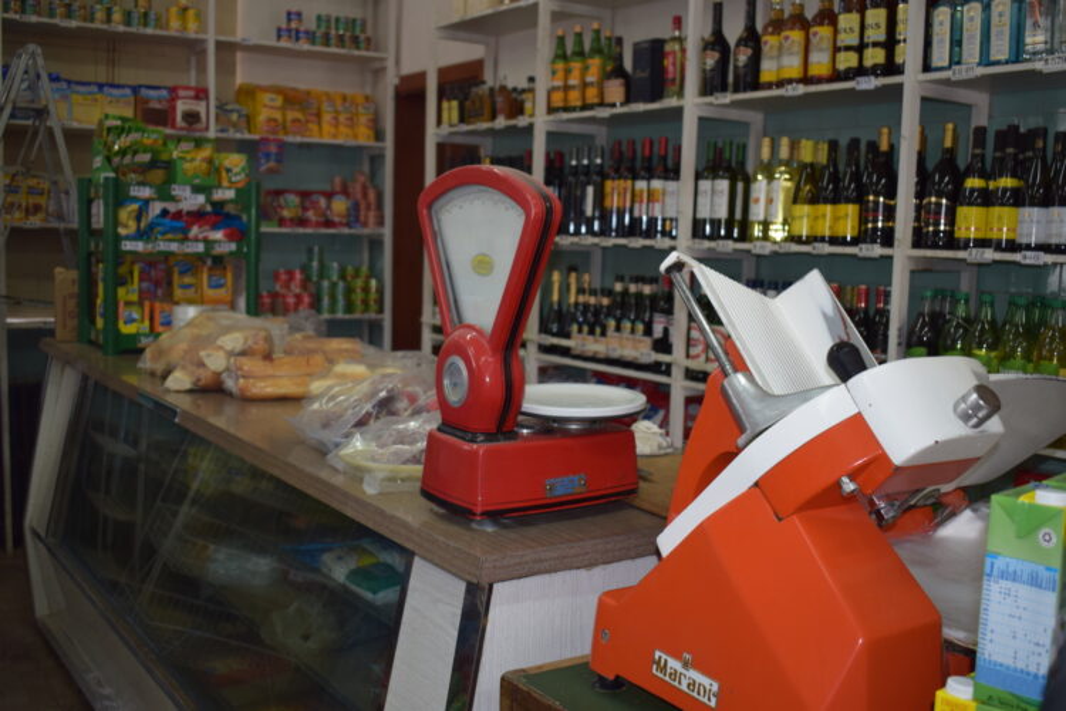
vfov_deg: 34.2
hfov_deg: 49.6
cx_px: 533
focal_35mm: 39
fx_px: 1155
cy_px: 356
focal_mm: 26
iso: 360
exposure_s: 1/60
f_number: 4
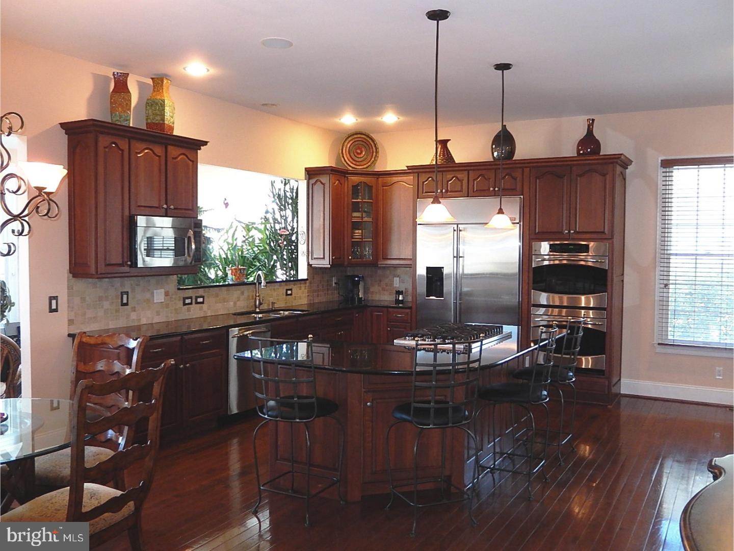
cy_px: 276
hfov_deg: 56.8
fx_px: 679
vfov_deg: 44.2
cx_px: 367
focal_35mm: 32
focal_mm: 5.7
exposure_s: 1/30
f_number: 3.8
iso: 220
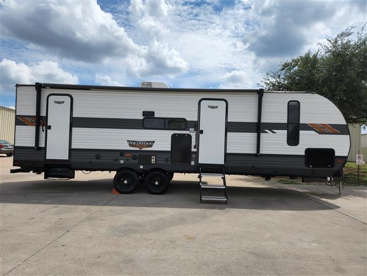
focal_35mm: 23
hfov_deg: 73.9
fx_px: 244
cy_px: 138
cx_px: 184
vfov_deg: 58.9
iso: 20
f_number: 1.8
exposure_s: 1/2851
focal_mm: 5.4
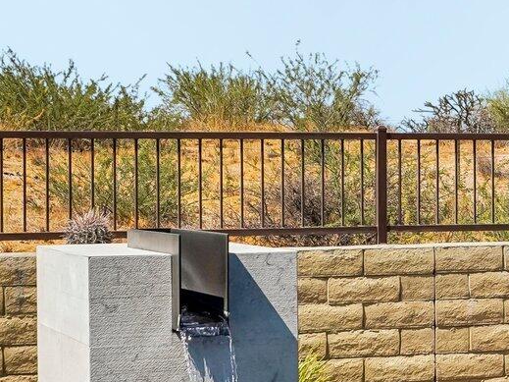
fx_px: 1924
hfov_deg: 13.5
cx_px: 910
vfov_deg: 11.3
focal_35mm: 131
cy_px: 164
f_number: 8
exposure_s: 1/1600
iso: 400
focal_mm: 34.5
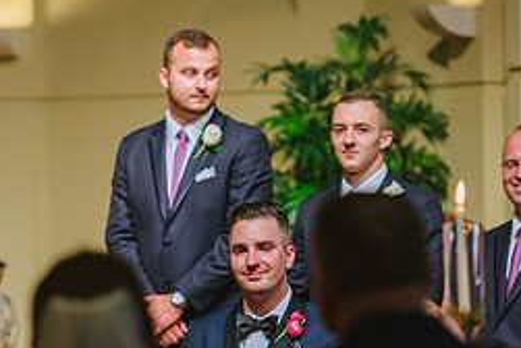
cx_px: 164
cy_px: 355
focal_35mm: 335
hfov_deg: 6.1
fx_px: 4854
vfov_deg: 4.1
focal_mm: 145
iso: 1600
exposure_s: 1/160
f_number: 2.8
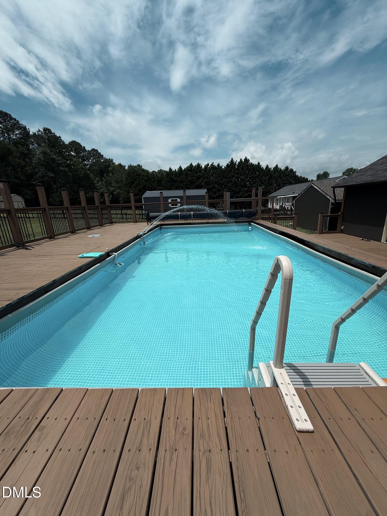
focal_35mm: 14
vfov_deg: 102.1
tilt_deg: -14.8
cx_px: 194
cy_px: 258
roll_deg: +3.0
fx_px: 209
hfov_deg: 85.7
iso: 50
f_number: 2.2
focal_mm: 2.22
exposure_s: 1/6173
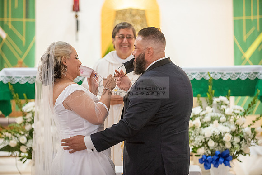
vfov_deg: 9.8
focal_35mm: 140
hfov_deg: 14.6
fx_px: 1023
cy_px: 87
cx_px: 128
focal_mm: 135
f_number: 2.8
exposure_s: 1/160
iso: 2000
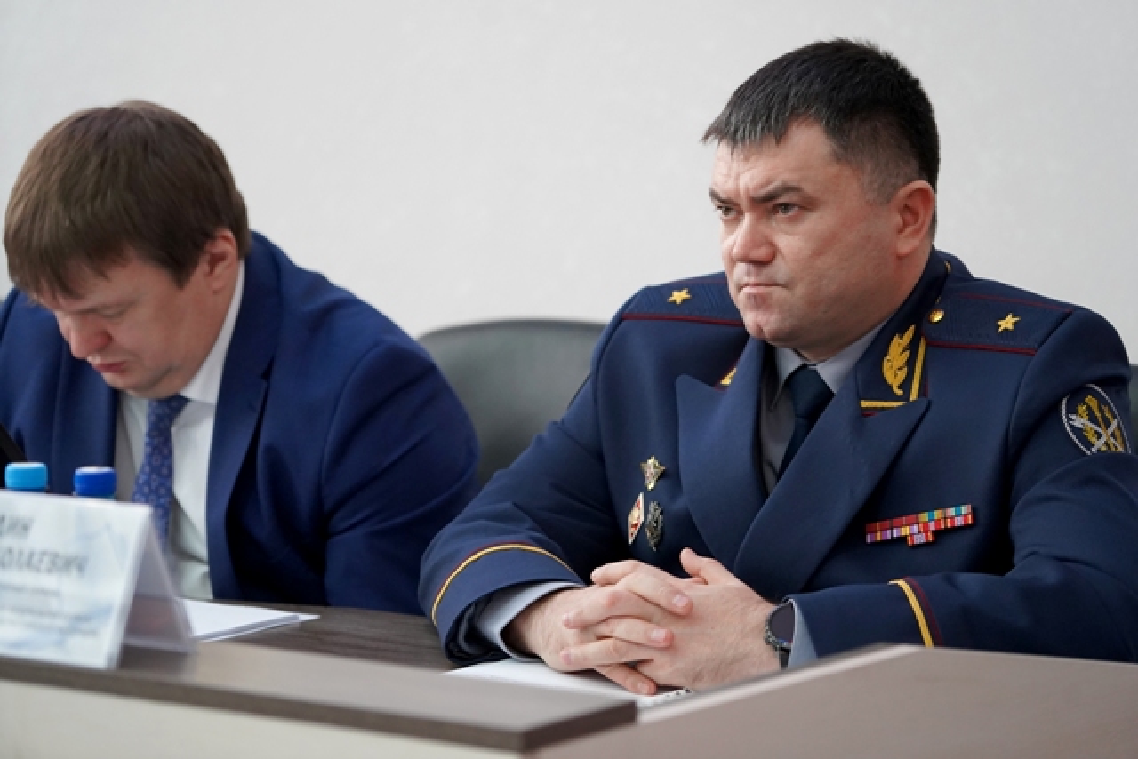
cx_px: 569
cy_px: 380
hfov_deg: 17.5
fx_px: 3699
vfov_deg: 11.7
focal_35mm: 117
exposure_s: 1/160
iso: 3200
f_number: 4
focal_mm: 117
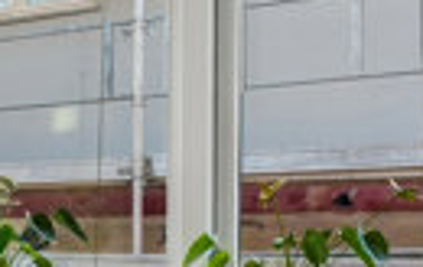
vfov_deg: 13.0
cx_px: -683
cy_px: 262
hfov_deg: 13.2
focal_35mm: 100
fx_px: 1156
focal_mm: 16
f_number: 10
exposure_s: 1/20
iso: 250
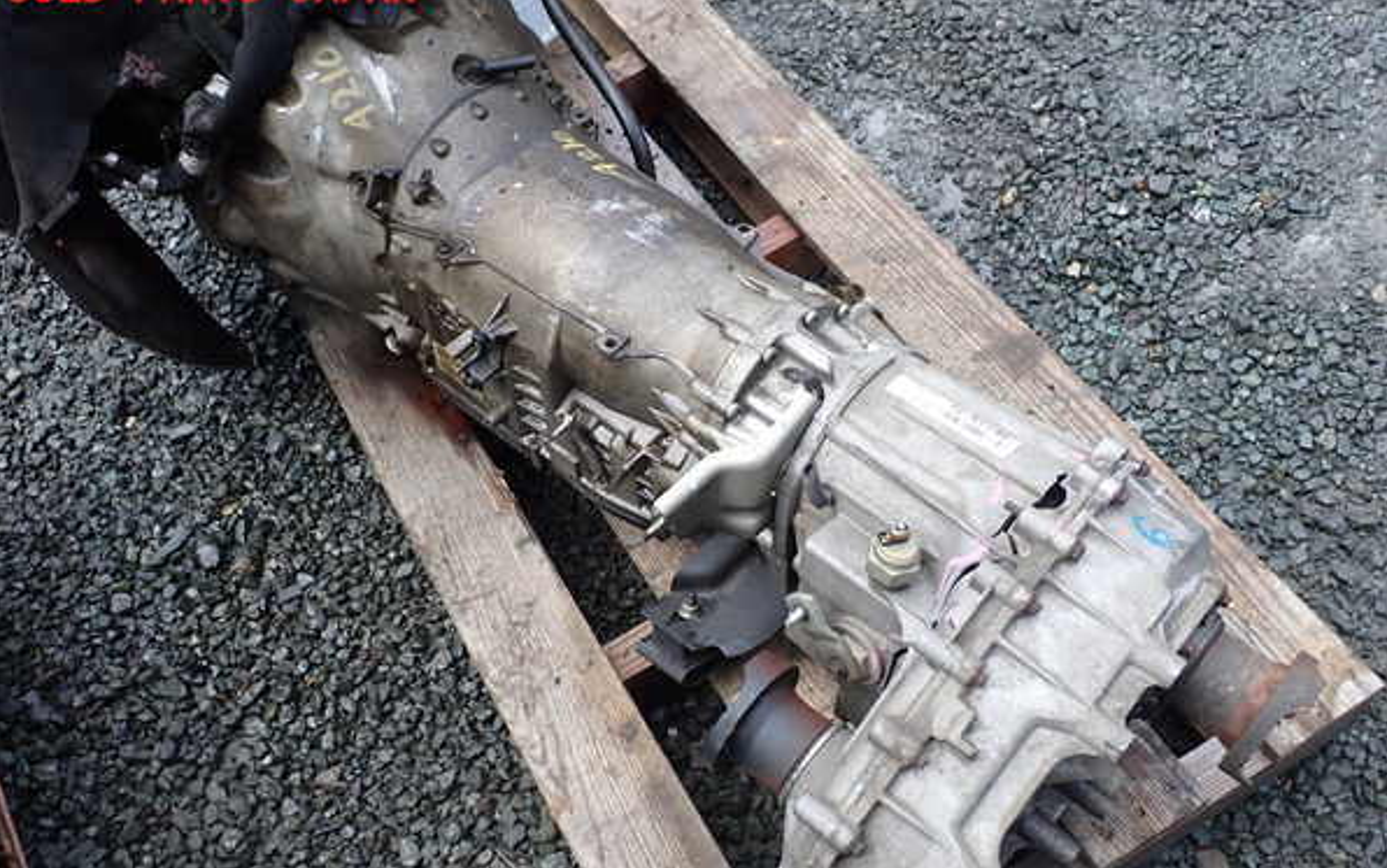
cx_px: 691
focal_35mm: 32
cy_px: 482
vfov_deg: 39.4
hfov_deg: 59.6
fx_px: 1210
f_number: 3.2
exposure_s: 1/320
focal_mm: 5.4
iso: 100
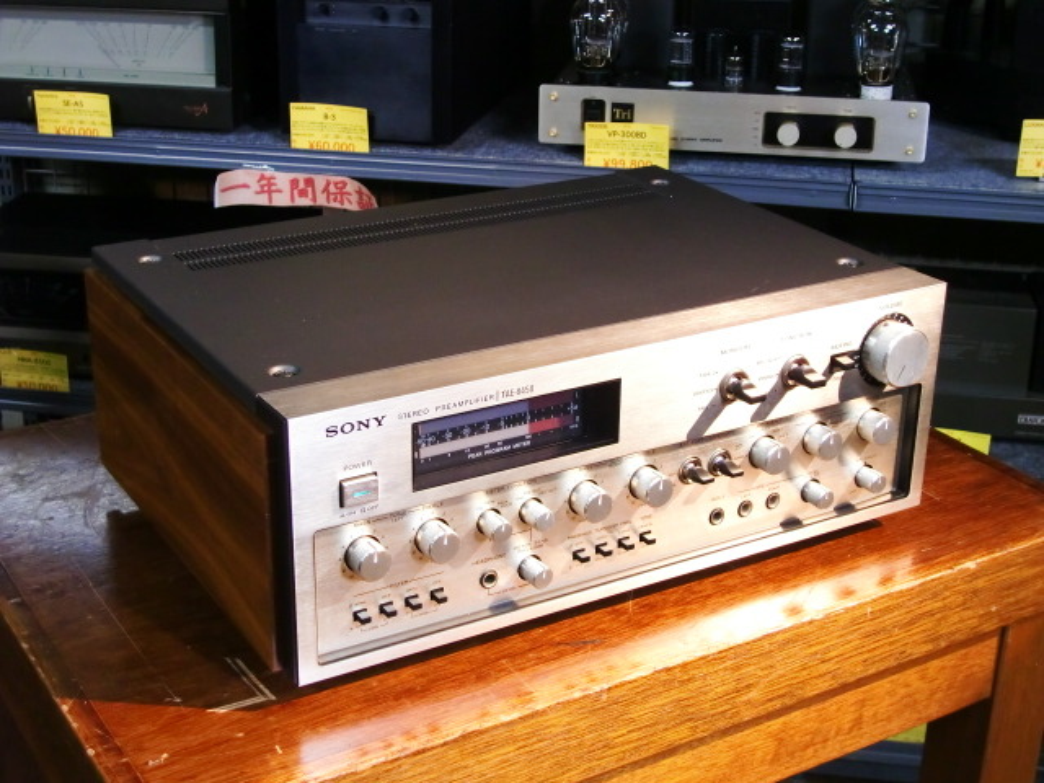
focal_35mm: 55
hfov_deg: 34.9
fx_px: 1659
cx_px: 522
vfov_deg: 26.6
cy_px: 392
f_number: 3.6
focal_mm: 9.8
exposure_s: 1/25
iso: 400
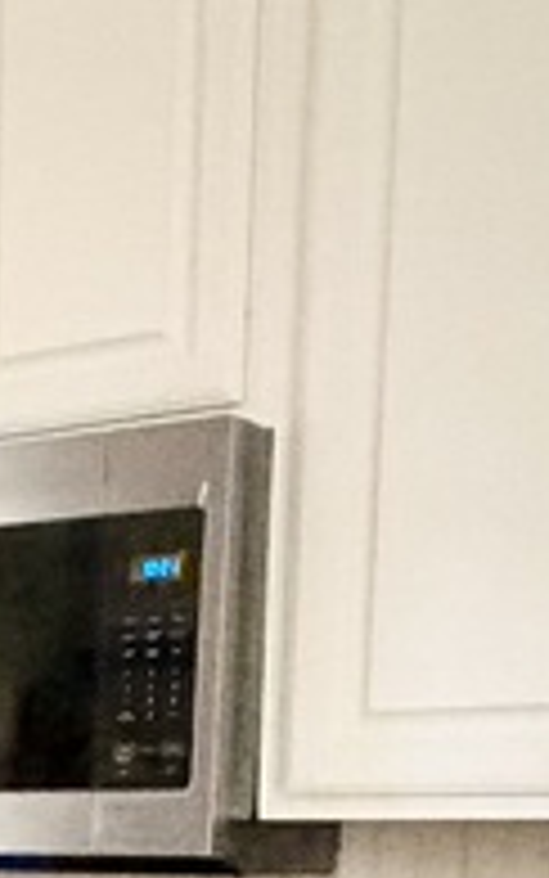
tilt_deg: -8.0
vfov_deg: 22.9
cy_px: 1085
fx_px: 1962
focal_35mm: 82
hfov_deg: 13.7
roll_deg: +0.8
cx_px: -536
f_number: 2.2
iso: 1600
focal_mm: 2.22
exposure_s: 1/30
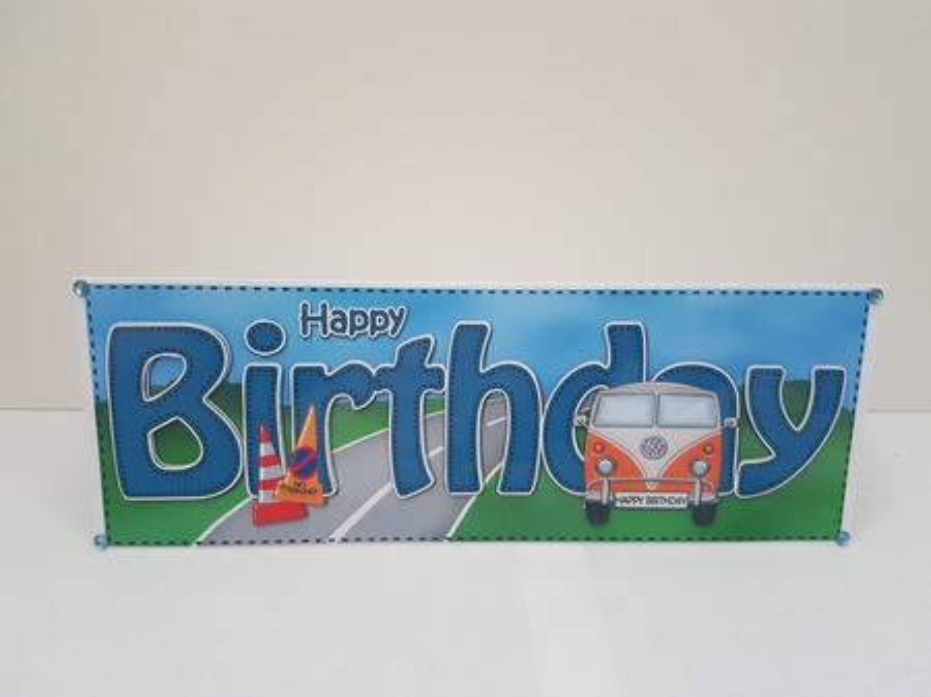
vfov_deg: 53.0
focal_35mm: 26
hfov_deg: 67.3
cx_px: 466
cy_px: 348
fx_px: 699
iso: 200
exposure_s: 1/11
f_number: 1.7
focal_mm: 4.2
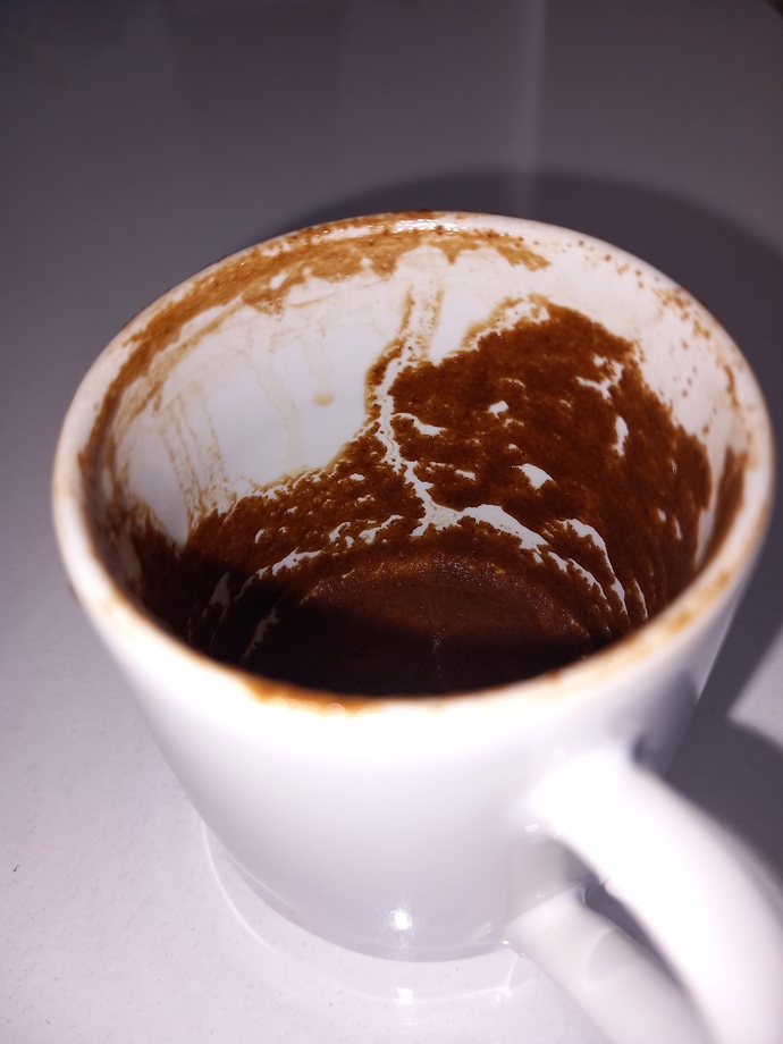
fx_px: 814
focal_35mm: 27
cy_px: 522
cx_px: 392
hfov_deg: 51.4
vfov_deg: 65.3
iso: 20
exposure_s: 1/130
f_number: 1.8
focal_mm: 4
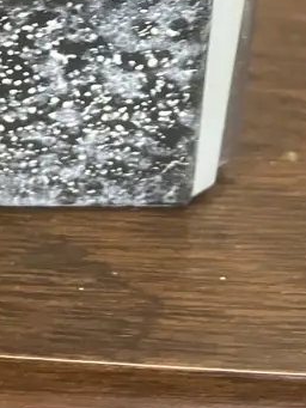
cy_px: -112
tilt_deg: -27.7
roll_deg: -1.3
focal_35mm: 84
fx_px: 989
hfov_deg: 17.4
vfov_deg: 21.2
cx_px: 56
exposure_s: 1/33
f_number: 1.8
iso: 400
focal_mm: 3.99
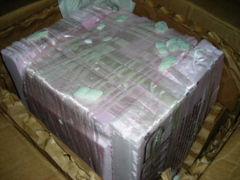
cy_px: 90
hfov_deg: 49.0
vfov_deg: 37.8
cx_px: 120
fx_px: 264
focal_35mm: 38
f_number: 3.2
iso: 50
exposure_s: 1/60.1
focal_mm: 6.3
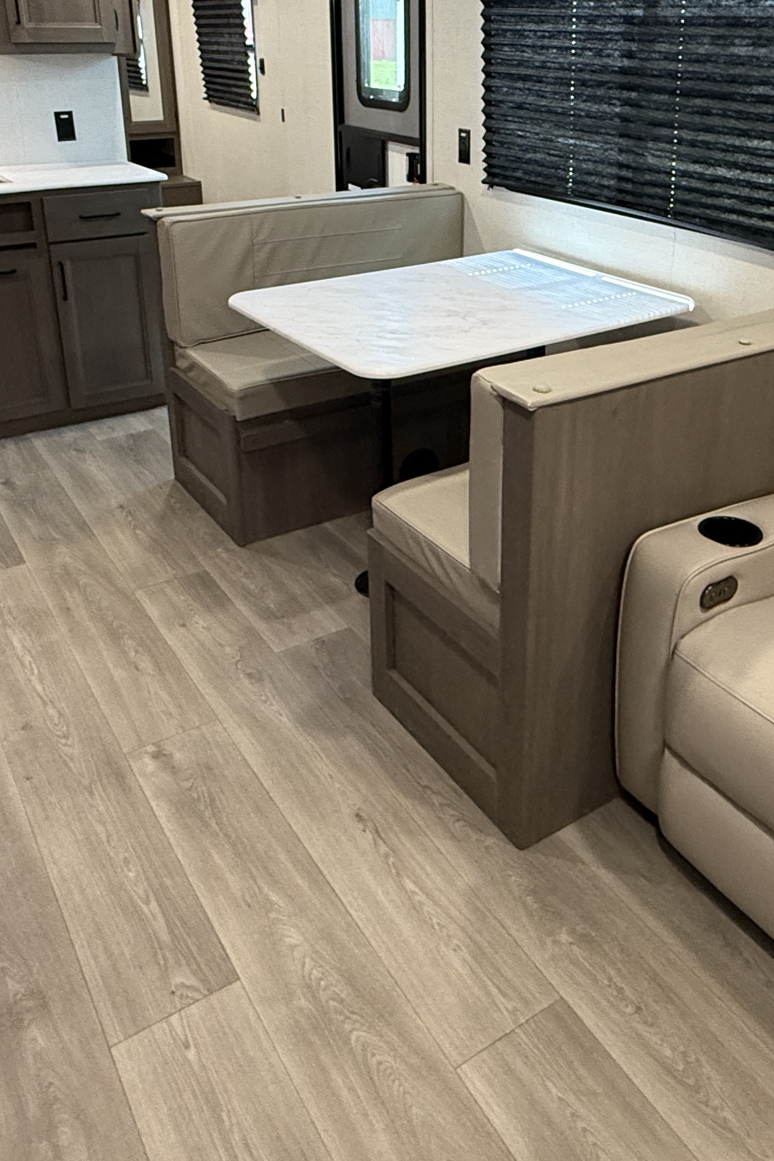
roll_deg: -0.2
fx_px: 999
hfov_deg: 42.1
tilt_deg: -18.5
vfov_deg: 58.9
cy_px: 386
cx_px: 474
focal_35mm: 31
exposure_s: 1/60
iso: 400
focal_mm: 2.22
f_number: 2.2
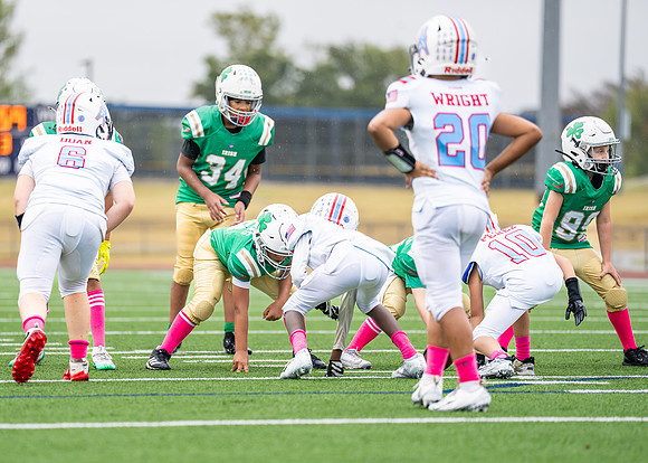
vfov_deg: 5.6
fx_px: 4726
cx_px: 223
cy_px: 284
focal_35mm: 257
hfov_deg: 7.8
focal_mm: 200
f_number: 2.8
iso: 400
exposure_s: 1/1000
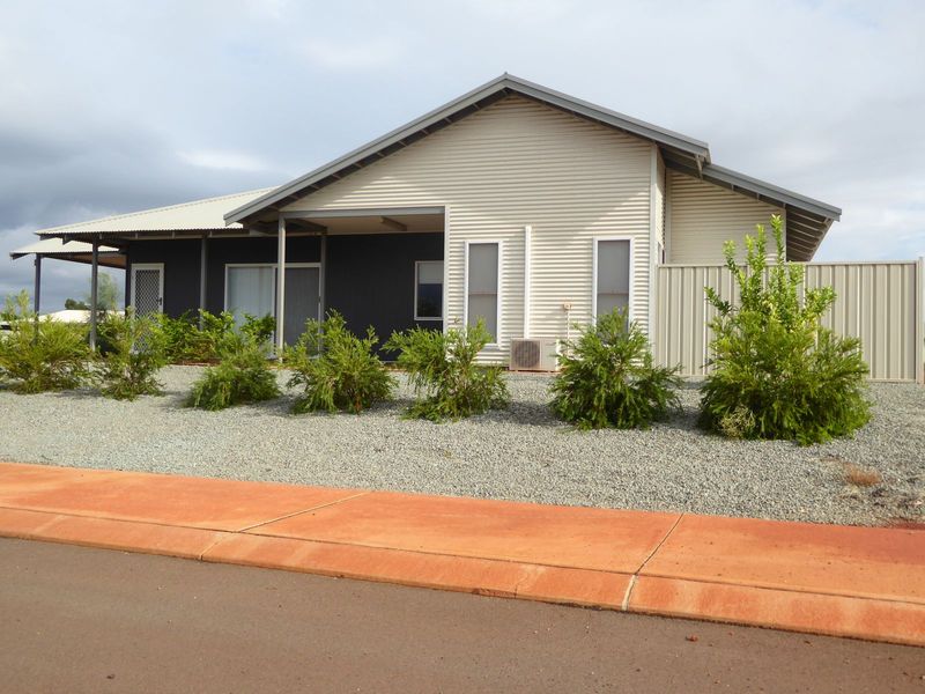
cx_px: 462
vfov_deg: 41.8
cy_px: 347
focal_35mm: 34
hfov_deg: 54.0
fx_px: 909
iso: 80
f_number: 3.6
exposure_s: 1/500
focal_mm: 5.8
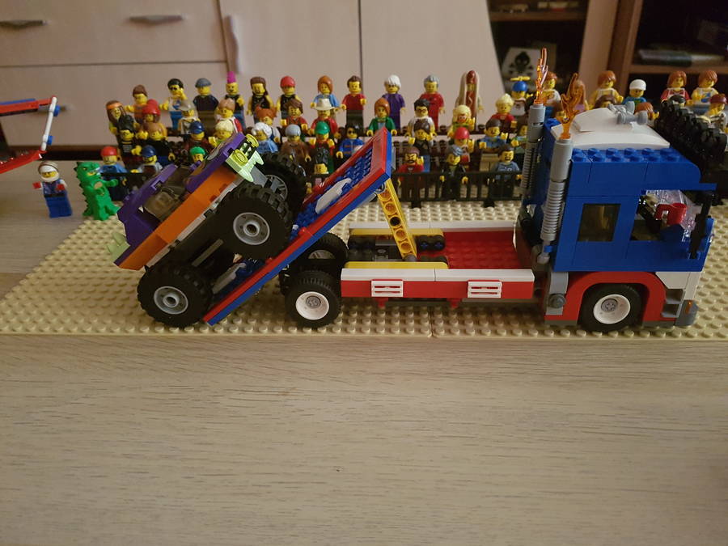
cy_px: 273
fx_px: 547
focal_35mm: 26
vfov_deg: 53.1
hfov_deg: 67.3
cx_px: 364
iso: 500
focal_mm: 4.2
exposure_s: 1/10
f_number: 1.7
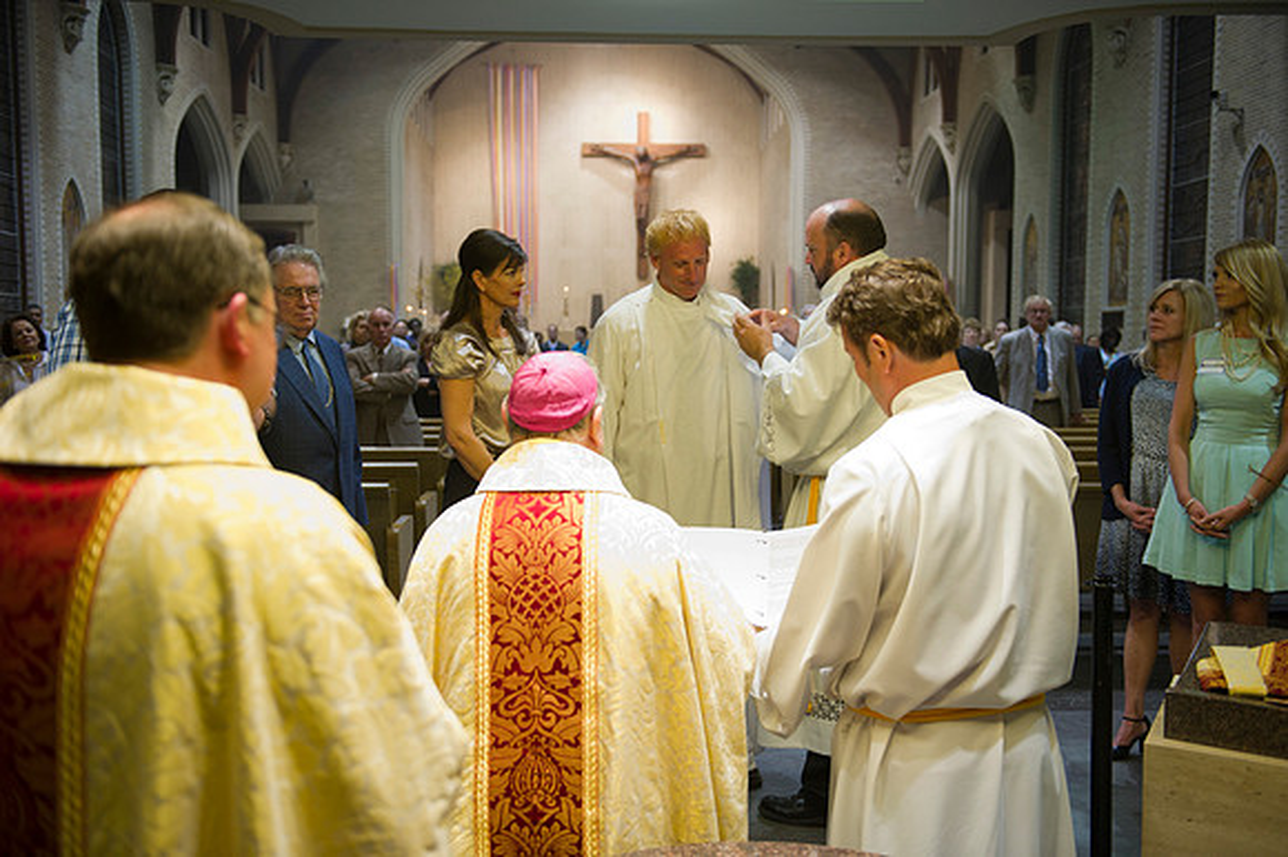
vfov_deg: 37.8
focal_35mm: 35
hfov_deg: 54.5
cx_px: 644
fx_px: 1251
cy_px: 428
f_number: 2.8
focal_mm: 35
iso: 2000
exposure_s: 1/100
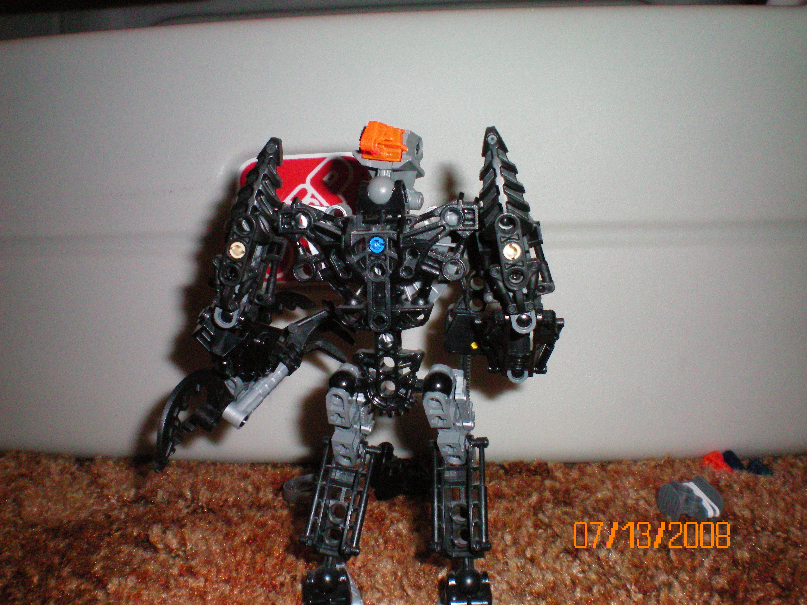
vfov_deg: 37.7
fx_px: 886
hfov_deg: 49.0
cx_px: 404
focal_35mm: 38
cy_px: 302
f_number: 4.6
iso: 400
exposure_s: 1/60
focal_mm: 6.3
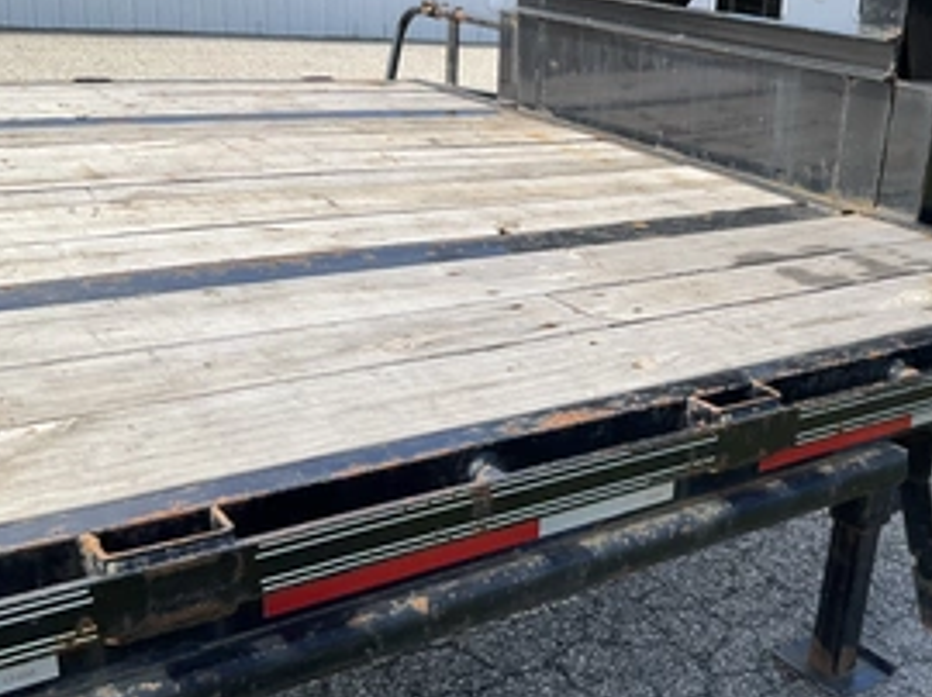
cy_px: 380
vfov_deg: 33.5
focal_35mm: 43
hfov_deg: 42.9
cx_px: 663
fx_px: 1157
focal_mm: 3
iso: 25
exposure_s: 1/855
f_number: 1.8
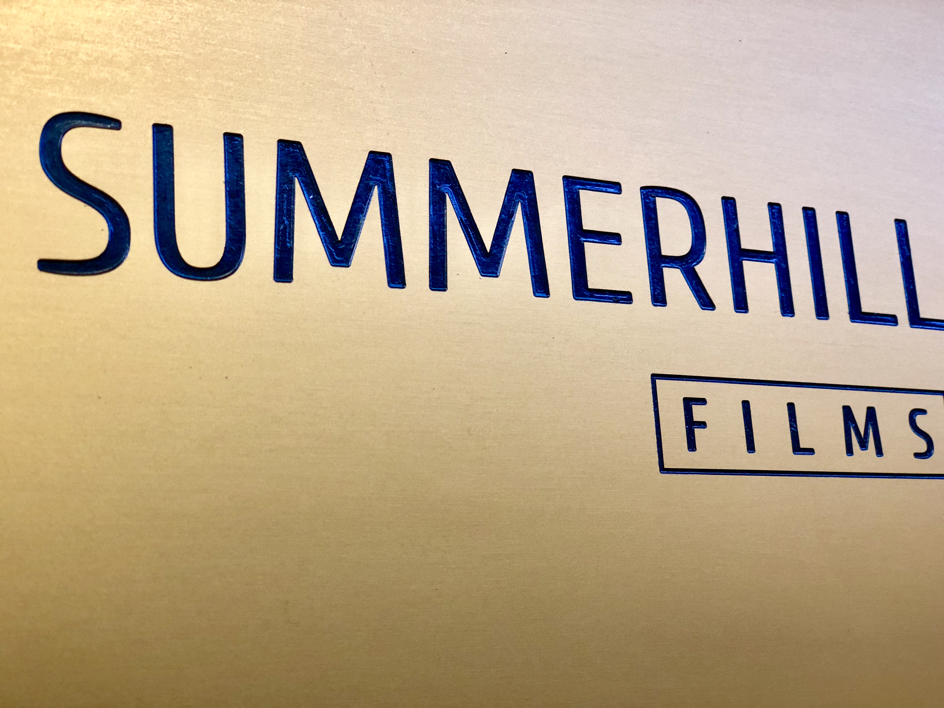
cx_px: 472
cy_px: 354
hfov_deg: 36.8
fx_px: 1418
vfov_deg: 28.0
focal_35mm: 52
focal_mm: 6
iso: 80
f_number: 2.4
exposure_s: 1/33
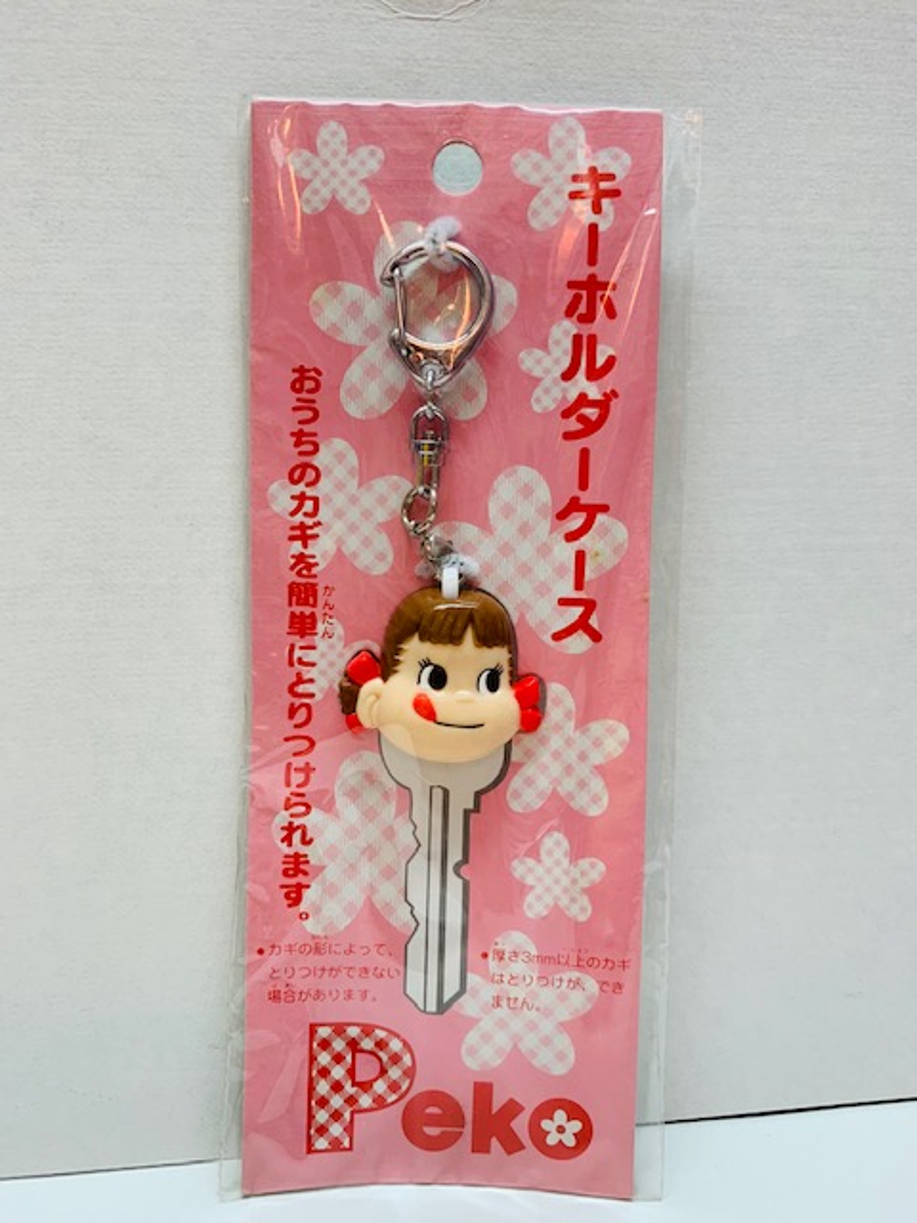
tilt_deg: -10.5
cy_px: 612
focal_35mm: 26
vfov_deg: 67.3
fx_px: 918
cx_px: 458
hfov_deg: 53.1
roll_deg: -1.0
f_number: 1.8
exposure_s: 1/50
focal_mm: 4.25
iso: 80
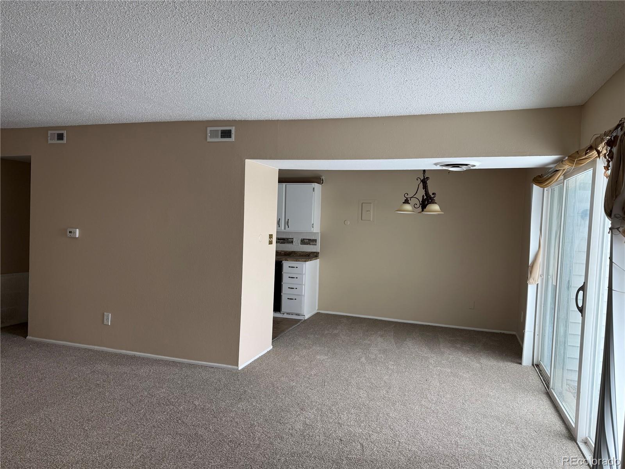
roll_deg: -1.3
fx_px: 433
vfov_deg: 56.8
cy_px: 234
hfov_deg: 71.6
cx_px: 312
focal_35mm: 24
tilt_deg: -0.5
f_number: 1.78
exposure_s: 1/160
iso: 64
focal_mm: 6.76
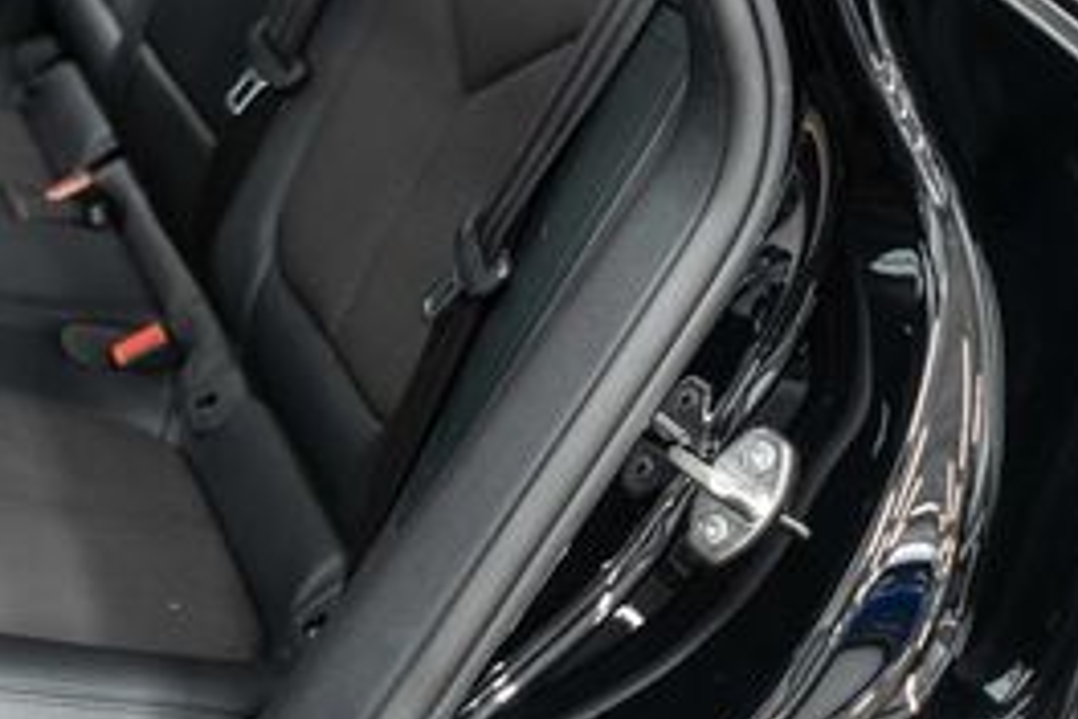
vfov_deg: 19.6
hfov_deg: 28.3
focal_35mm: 68
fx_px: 2036
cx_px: 61
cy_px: 71
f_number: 3.2
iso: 2000
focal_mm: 28
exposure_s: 1/50
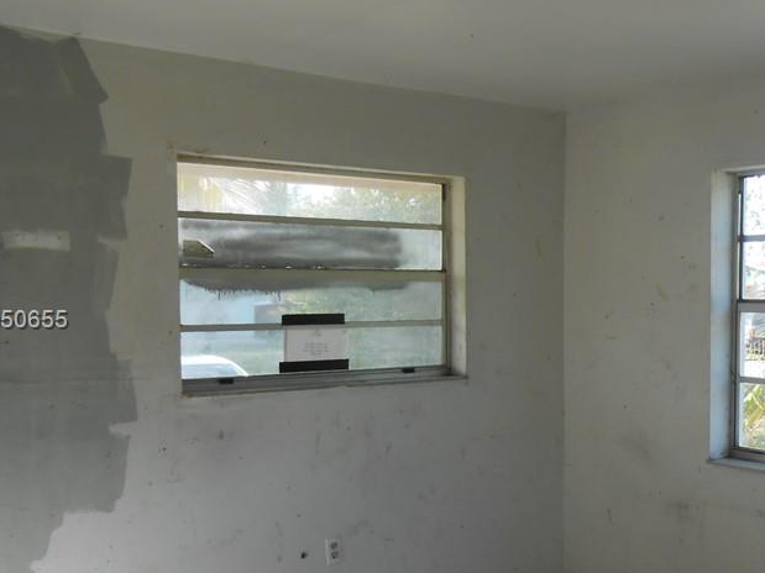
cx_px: 572
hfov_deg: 42.5
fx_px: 950
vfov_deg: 33.5
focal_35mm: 43
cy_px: 321
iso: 80
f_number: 3.5
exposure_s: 1/80
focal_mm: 4.6
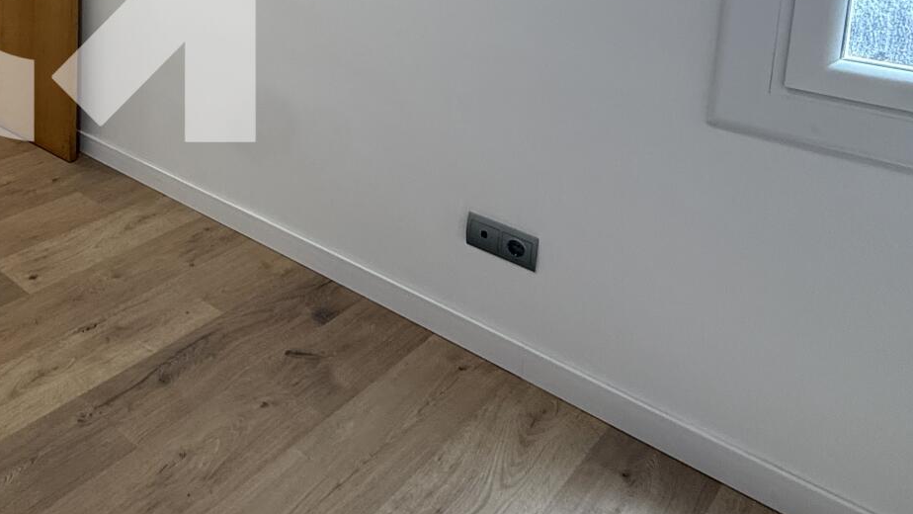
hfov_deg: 50.6
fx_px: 799
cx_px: 44
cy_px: -80
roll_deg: -0.1
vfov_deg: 30.9
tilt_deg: -6.2
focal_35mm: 33
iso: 160
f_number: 2.2
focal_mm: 2.22
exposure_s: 1/100
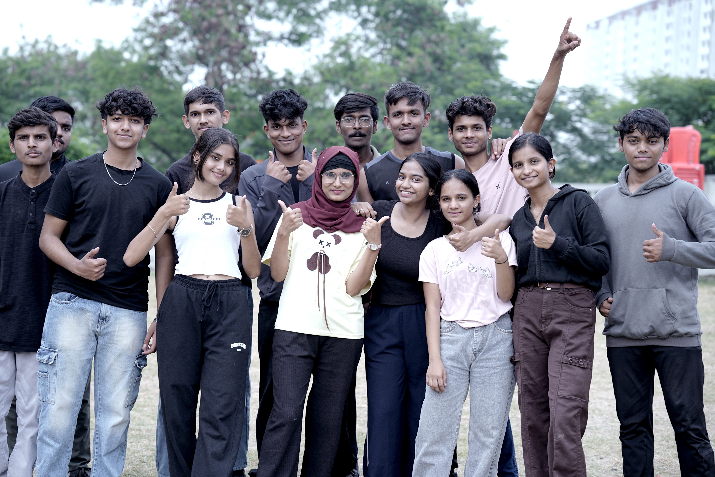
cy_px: 238
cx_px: 358
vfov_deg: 16.1
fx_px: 1688
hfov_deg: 23.9
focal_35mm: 85
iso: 100
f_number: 4
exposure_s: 1/160
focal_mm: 85
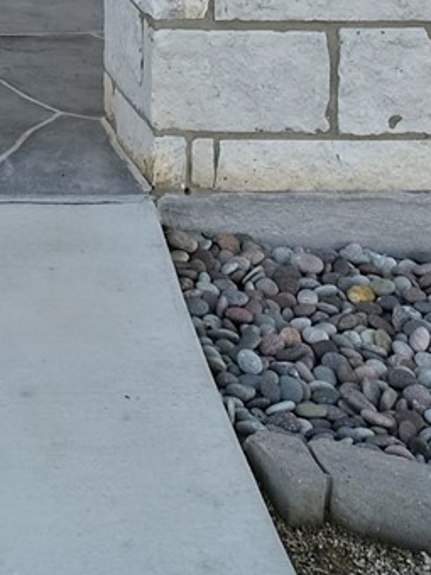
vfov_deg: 17.4
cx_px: -183
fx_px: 1527
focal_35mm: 92
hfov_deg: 15.1
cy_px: -453
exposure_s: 1/220
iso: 160
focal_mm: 10
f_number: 5.6
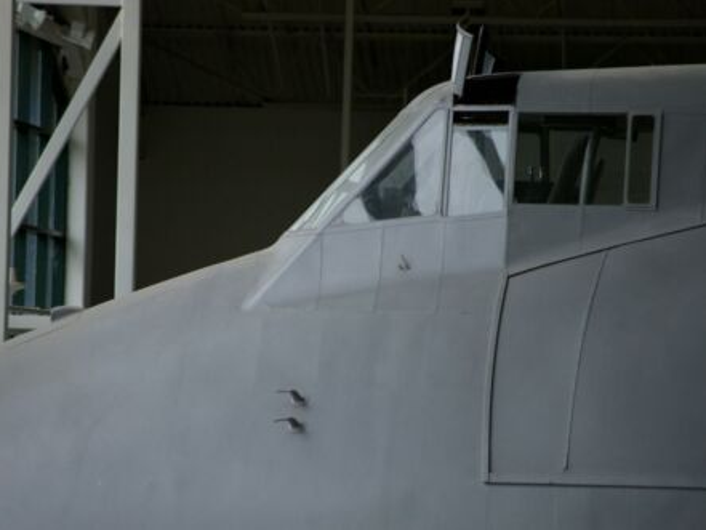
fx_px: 6671
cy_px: 265
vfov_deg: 4.5
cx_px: 309
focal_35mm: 327
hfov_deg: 6.1
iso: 200
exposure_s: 1/125
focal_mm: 200
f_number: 5.6
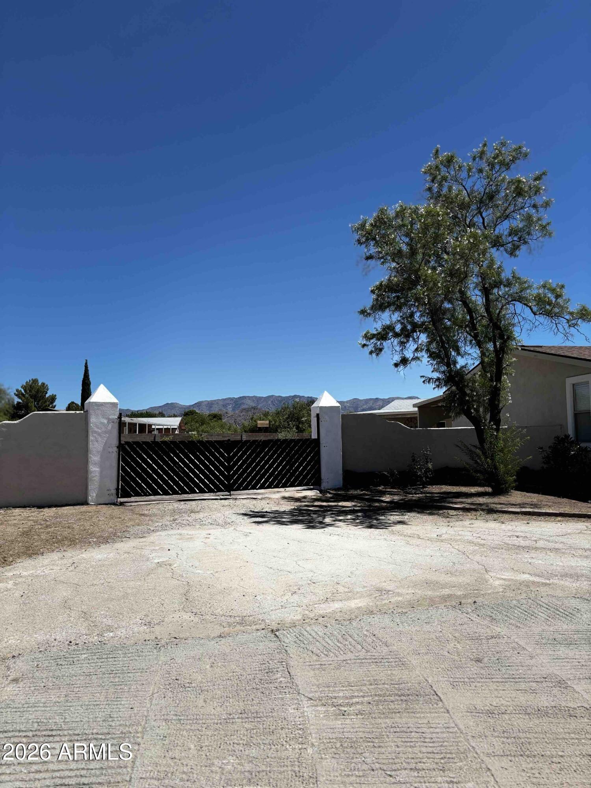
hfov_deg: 53.1
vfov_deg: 67.3
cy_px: 394
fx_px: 592
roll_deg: +0.0
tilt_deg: +4.3
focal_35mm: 26
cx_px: 296
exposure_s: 1/4854
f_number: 1.6
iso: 50
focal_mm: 5.96
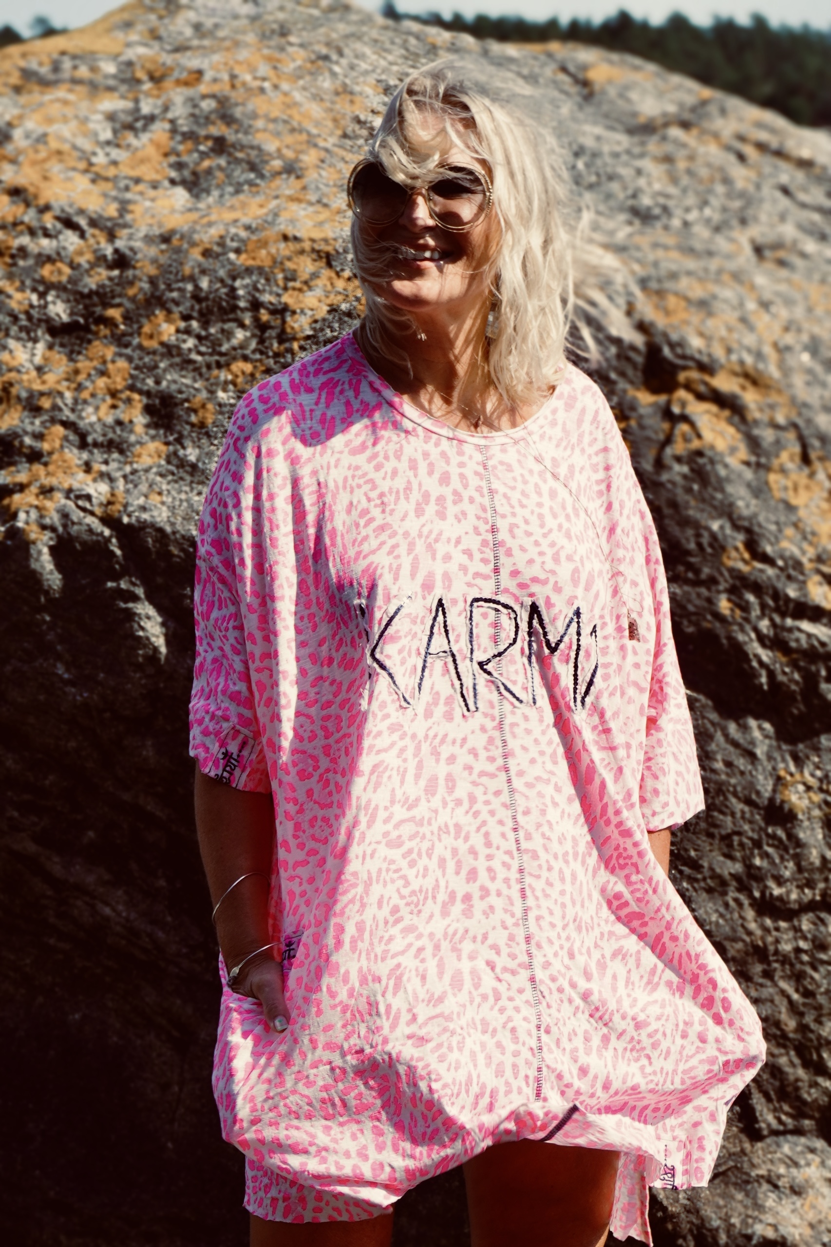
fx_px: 2026
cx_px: 416
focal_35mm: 58
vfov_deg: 34.2
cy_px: 624
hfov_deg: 23.2
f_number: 5.6
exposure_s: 1/500
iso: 100
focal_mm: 39
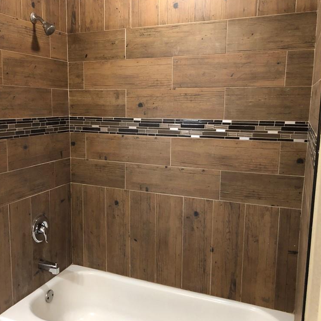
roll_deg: -0.2
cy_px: 161
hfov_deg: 48.1
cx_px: 125
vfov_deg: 48.5
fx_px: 357
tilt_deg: -9.9
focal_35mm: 34
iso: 100
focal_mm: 3.99
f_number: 1.8
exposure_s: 1/15
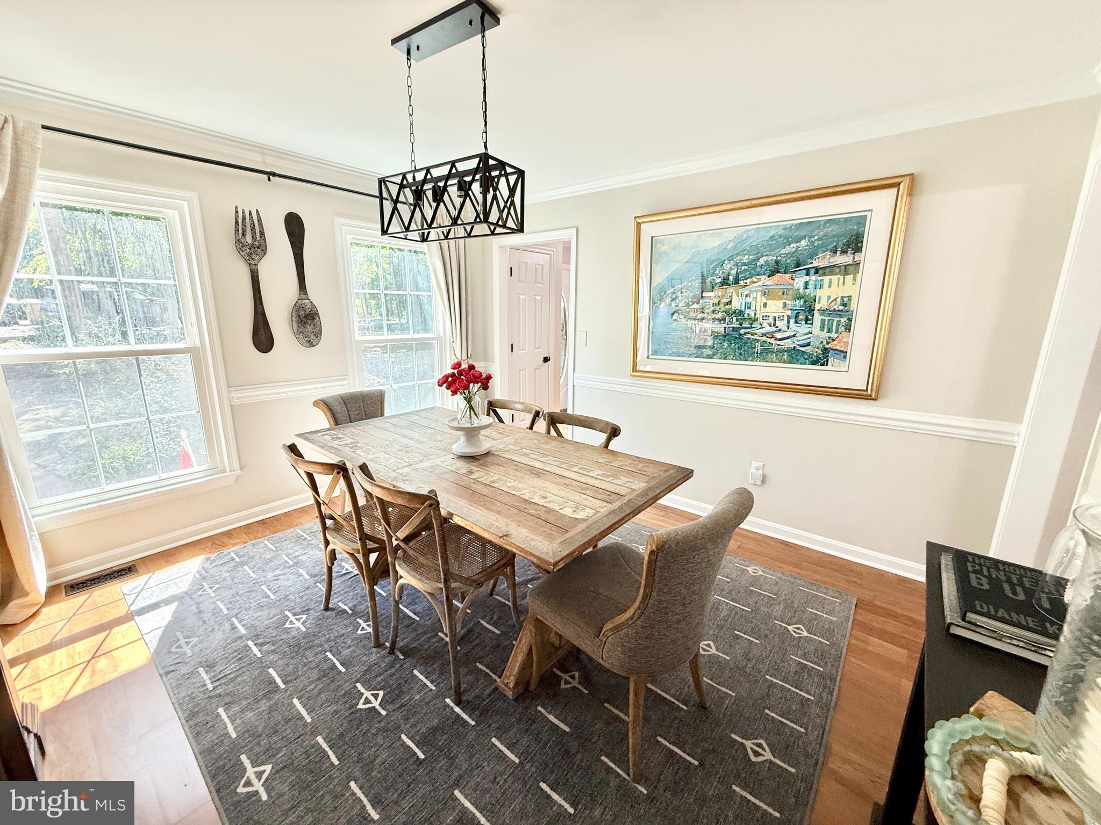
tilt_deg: -12.8
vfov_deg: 85.7
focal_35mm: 14
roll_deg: -1.3
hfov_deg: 102.1
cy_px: 412
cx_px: 550
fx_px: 445
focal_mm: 2.22
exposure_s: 1/120
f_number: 2.2
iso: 160
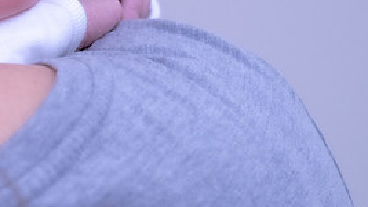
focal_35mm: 148
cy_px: -52
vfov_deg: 8.1
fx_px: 1444
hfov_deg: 14.2
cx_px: -32
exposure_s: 1/125
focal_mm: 50
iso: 1600
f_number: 5.6
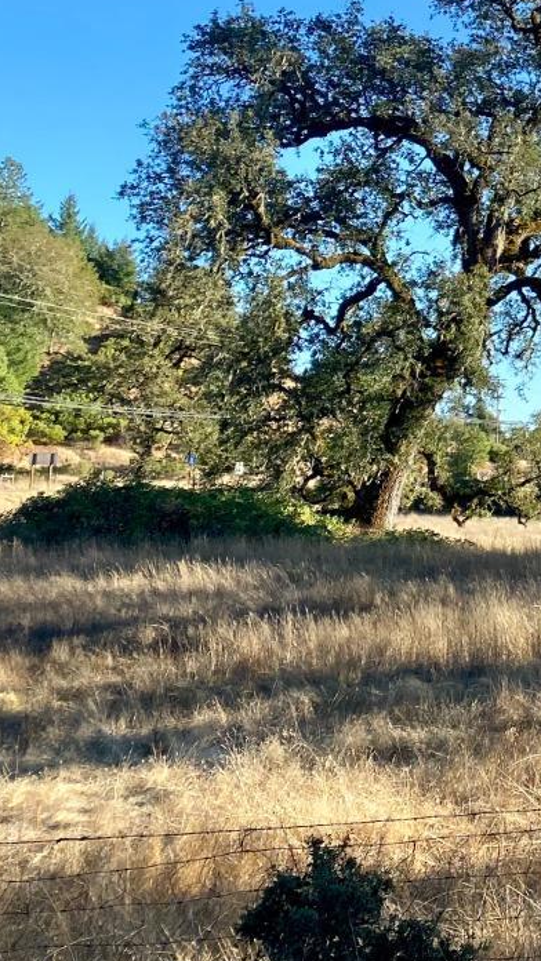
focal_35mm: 61
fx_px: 1556
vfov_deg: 33.6
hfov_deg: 16.6
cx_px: 961
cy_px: 231
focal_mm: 4.25
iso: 32
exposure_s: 1/1053
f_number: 1.8
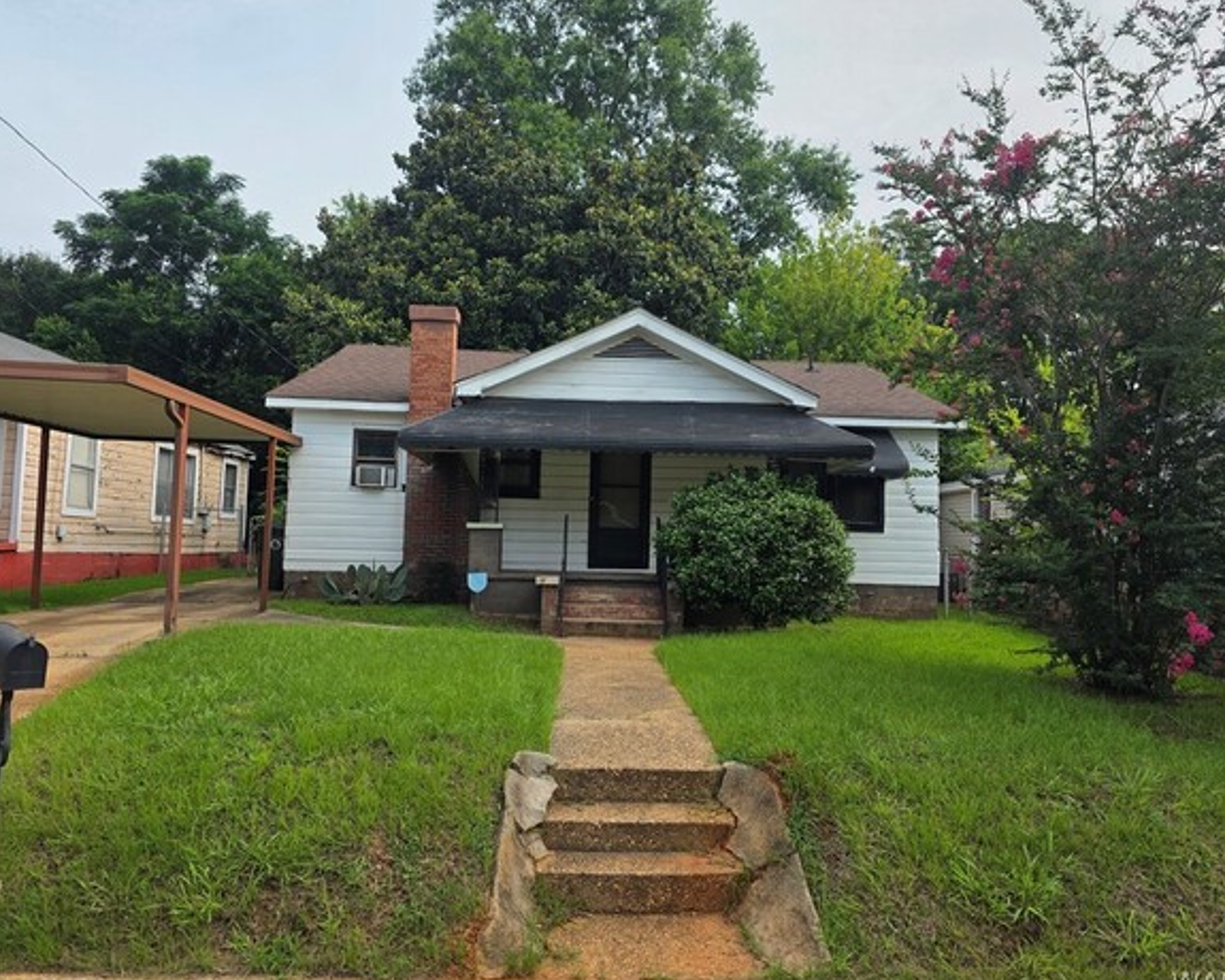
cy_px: 494
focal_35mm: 25
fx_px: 906
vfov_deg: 56.8
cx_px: 605
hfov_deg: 68.1
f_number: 1.7
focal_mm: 6.3
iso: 80
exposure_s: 1/4237
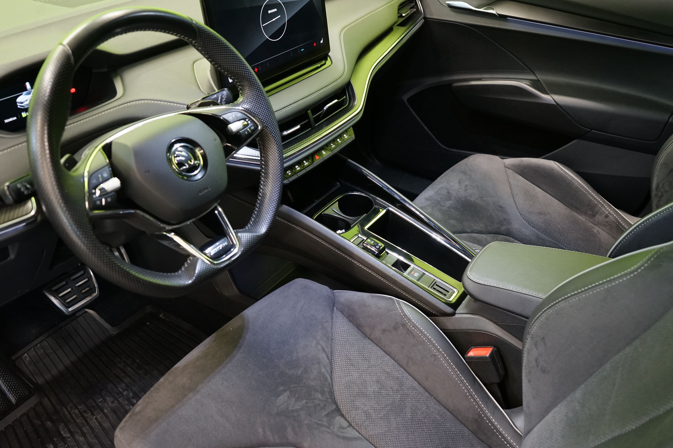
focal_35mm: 31
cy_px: 224
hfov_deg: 60.3
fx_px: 579
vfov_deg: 42.3
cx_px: 336
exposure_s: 1/20
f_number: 5
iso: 2000
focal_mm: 31
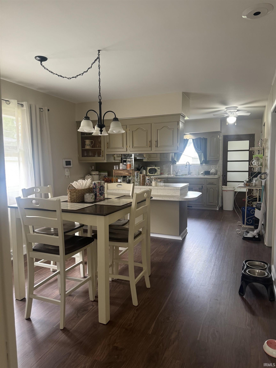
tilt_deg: -5.3
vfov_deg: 71.6
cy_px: 184
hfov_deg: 56.8
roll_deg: +0.9
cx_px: 138
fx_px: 255
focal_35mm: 24
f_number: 1.78
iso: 250
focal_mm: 6.76
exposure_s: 1/60
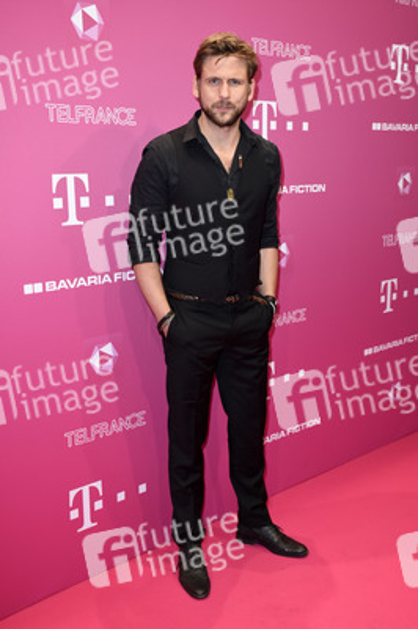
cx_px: 209
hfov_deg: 33.0
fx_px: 707
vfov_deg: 48.0
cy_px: 314
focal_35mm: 40
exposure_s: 1/160
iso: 500
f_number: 6.3
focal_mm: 27
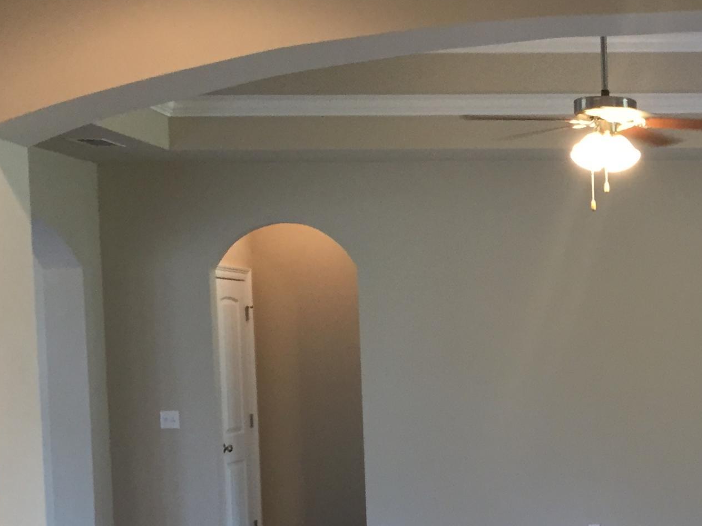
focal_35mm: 69
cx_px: 777
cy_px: 449
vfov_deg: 21.0
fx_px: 1399
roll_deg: -0.3
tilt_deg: -2.2
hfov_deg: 26.0
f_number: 2.2
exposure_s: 1/30
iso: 100
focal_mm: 4.15
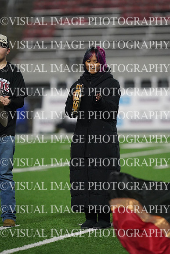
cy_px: 127
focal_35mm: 400
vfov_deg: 5.2
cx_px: 85
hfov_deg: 3.4
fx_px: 2831
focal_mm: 400
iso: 6400
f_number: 4
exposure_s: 1/2500
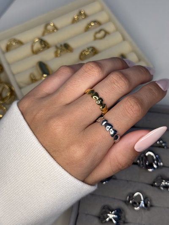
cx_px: 84
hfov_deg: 30.3
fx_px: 312
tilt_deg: -61.4
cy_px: 112
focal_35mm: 48
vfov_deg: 39.6
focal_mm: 6.76
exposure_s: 1/103
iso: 80
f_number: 1.78
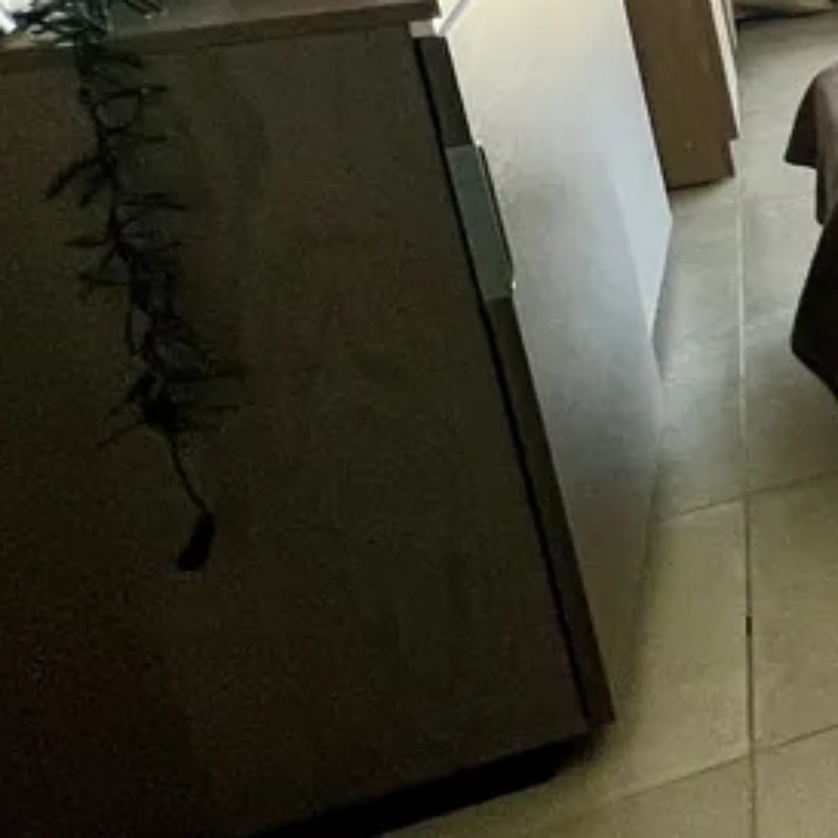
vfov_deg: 27.1
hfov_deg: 14.7
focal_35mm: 59
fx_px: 1616
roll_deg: +0.4
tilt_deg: -14.7
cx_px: 2072
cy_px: -40
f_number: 1.8
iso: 80
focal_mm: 1.57
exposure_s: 1/99
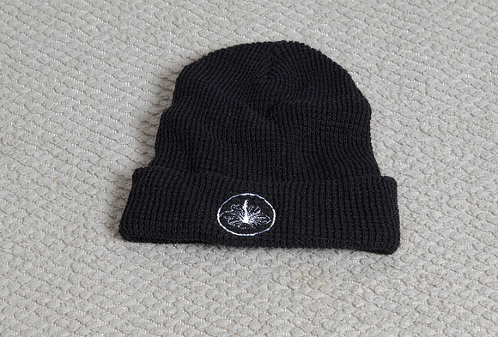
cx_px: 267
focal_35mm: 166
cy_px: 165
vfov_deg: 8.4
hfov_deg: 12.3
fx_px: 2303
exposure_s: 1/125
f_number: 9
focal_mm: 92
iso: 2500
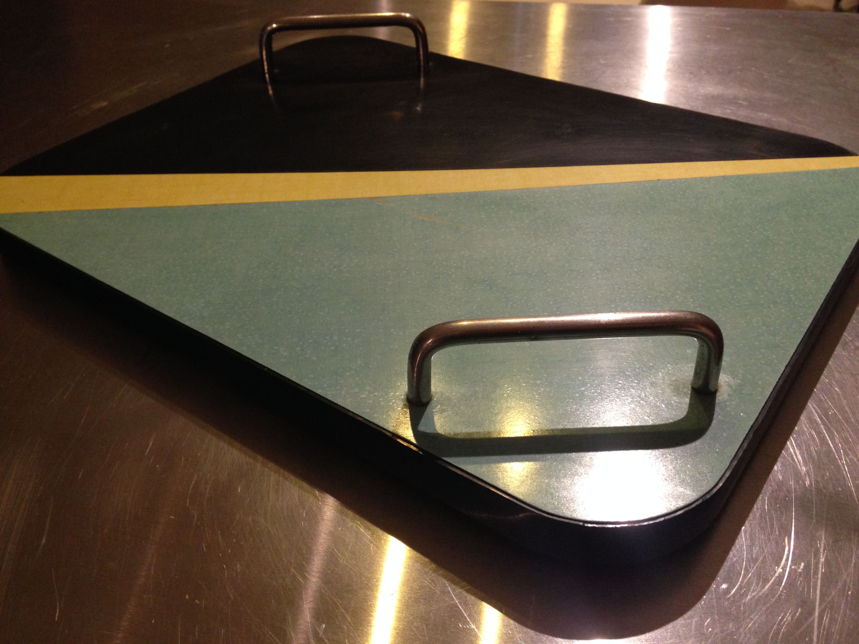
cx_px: 430
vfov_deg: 42.9
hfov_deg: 55.4
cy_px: 322
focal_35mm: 33
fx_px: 819
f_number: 2.4
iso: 250
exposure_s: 1/20
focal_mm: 4.12
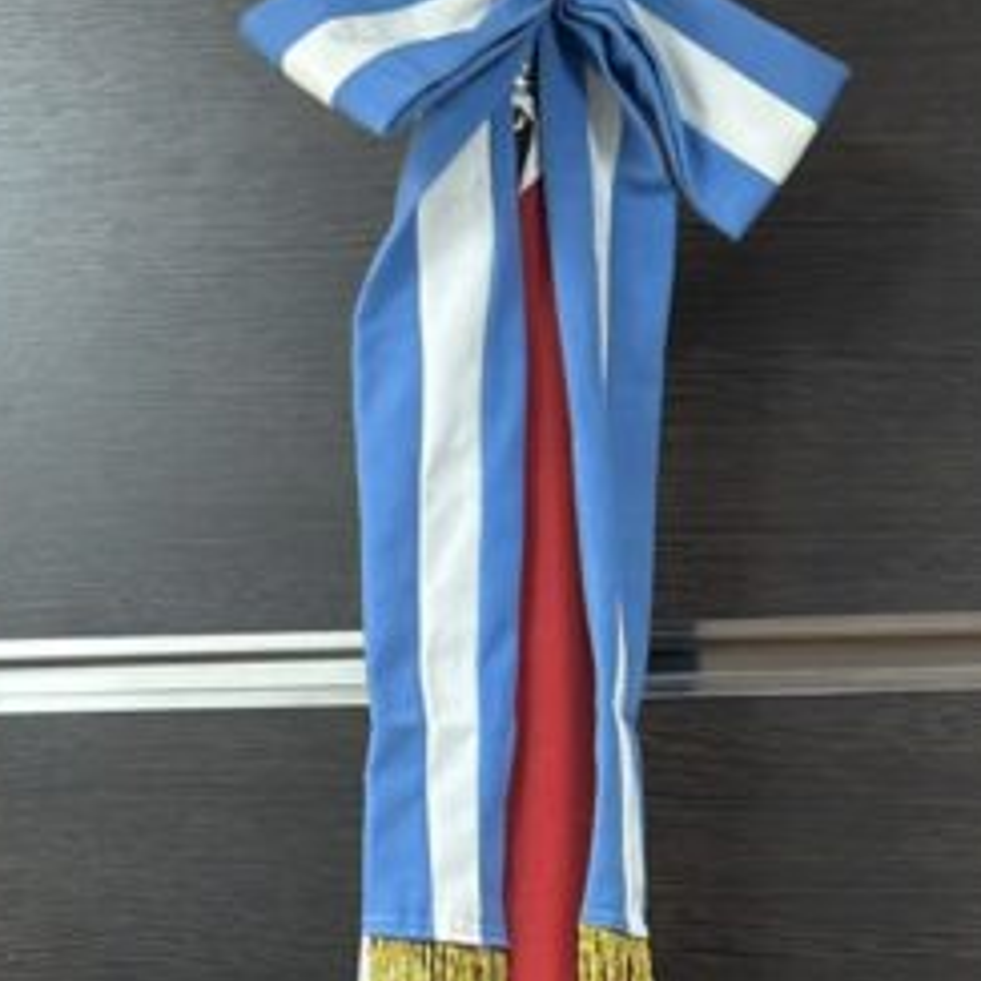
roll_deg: -1.1
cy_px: 1343
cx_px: -764
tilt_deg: -1.9
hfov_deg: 9.9
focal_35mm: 167
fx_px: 5354
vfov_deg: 10.2
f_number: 1.78
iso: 160
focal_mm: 6.86
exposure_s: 1/60
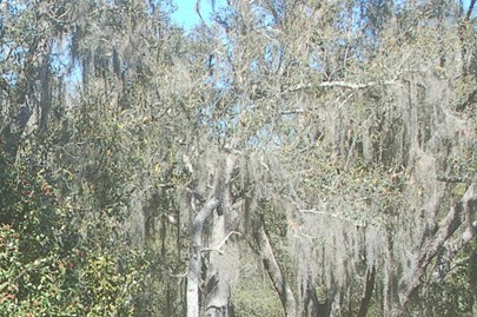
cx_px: -39
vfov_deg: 10.5
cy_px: 312
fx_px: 1707
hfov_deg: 15.5
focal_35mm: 129
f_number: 7.1
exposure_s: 1/200
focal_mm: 32
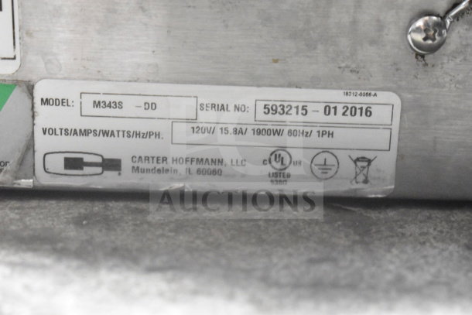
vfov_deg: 16.6
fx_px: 1082
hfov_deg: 24.6
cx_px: 236
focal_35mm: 82
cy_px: 158
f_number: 5.6
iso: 12800
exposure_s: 1/100
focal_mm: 55
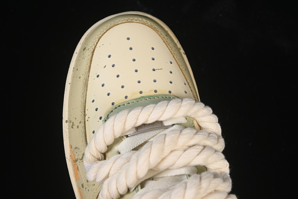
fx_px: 621
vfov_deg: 18.2
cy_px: 100
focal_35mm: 75
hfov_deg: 27.0
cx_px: 149
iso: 160
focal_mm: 50
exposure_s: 1/80
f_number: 7.1
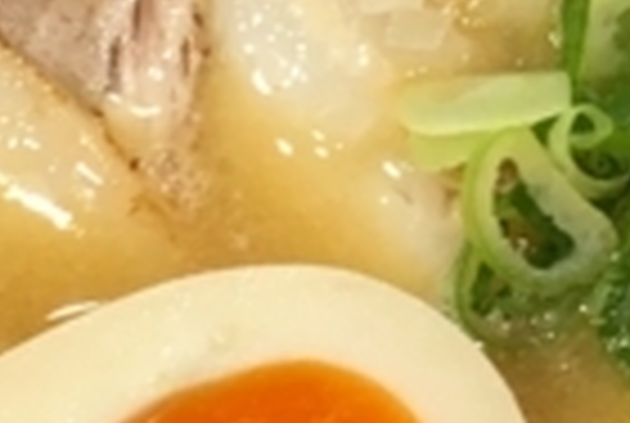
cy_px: 94
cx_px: 392
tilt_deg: -48.4
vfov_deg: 8.0
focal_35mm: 172
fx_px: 3016
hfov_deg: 11.9
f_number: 2.2
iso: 50
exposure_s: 1/30
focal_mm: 4.15
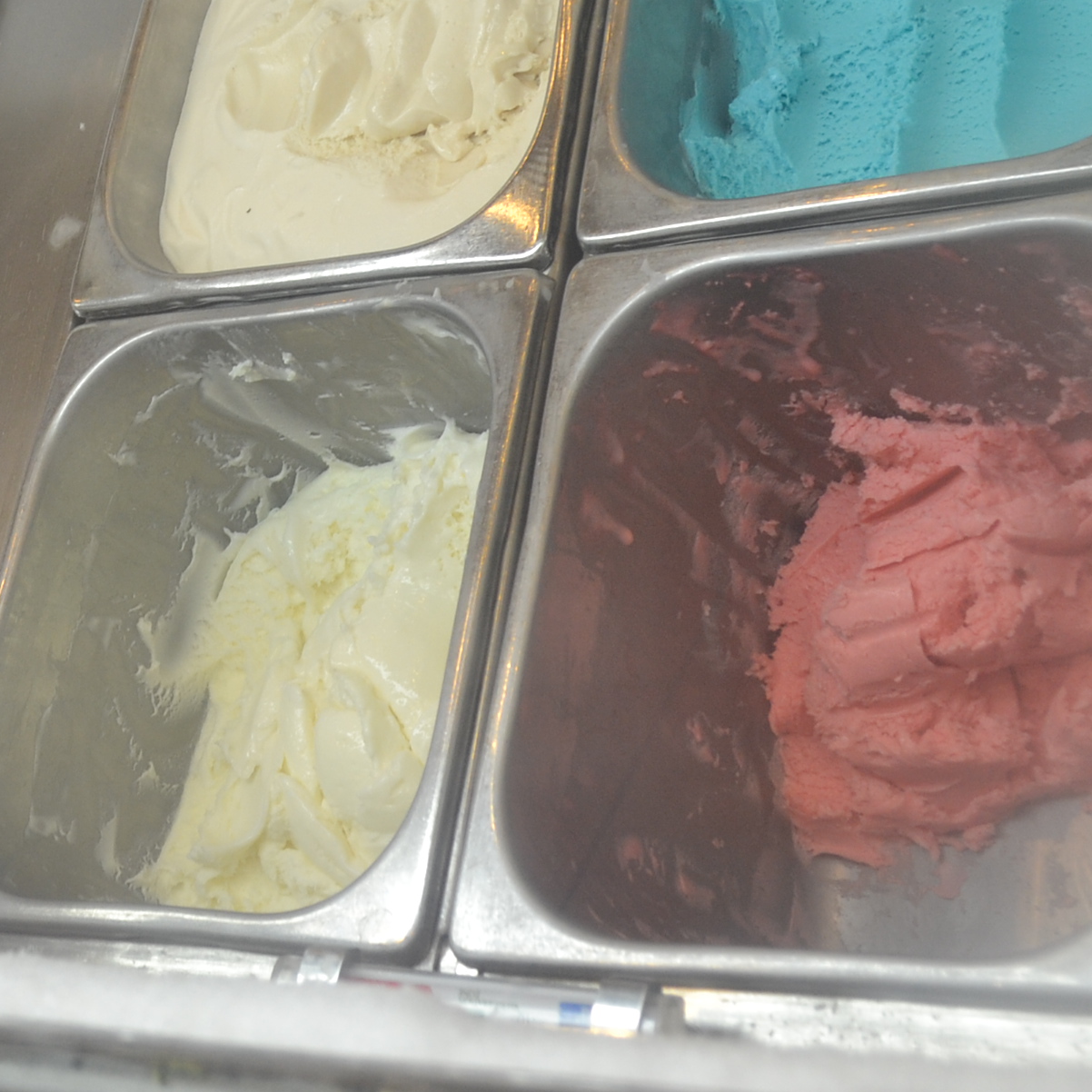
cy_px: 51
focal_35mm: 66
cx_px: 182
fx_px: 2356
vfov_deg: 25.1
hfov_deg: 25.5
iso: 400
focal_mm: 18
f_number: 5
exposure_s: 1/50
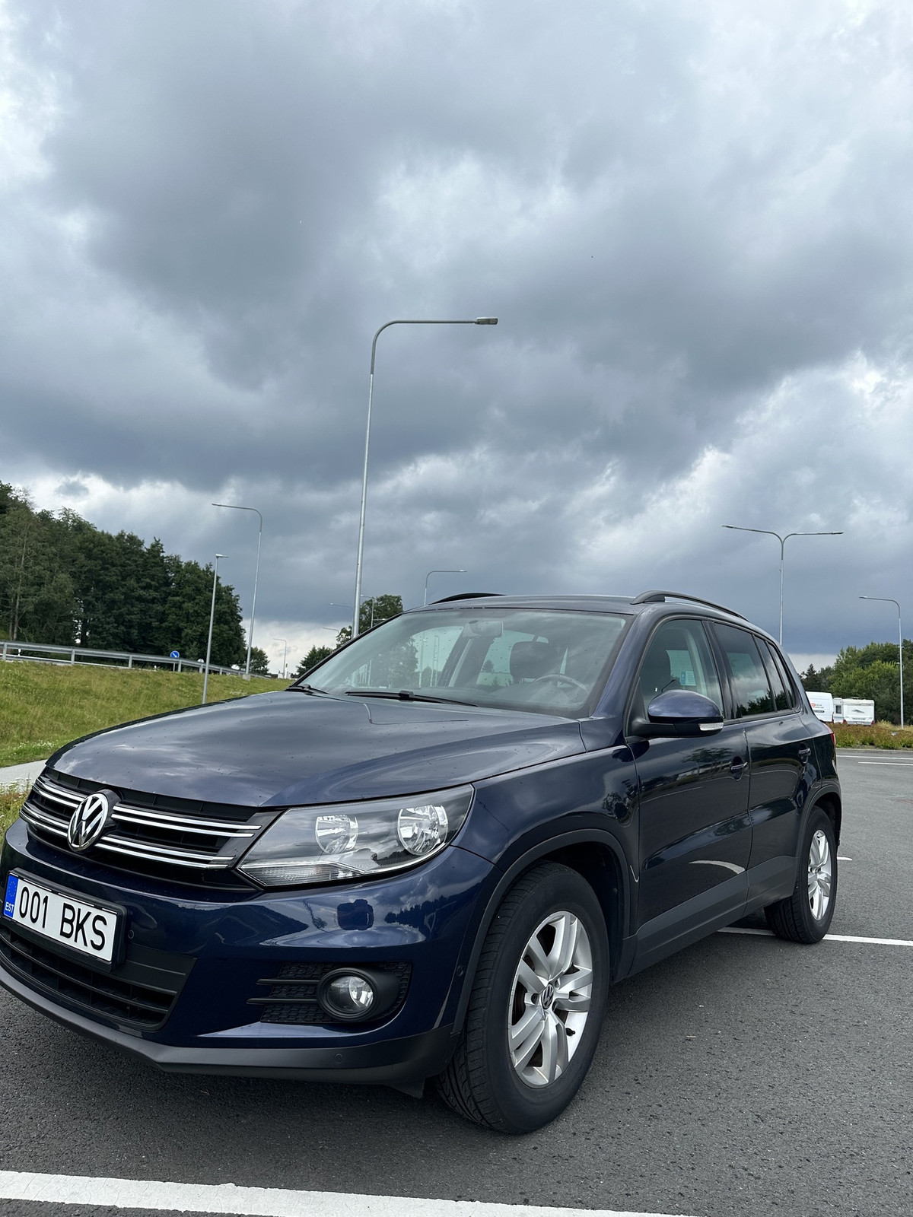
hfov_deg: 56.8
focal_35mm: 24
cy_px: 608
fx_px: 844
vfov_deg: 71.6
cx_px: 456
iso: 80
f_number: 1.78
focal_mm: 6.86
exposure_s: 1/1517
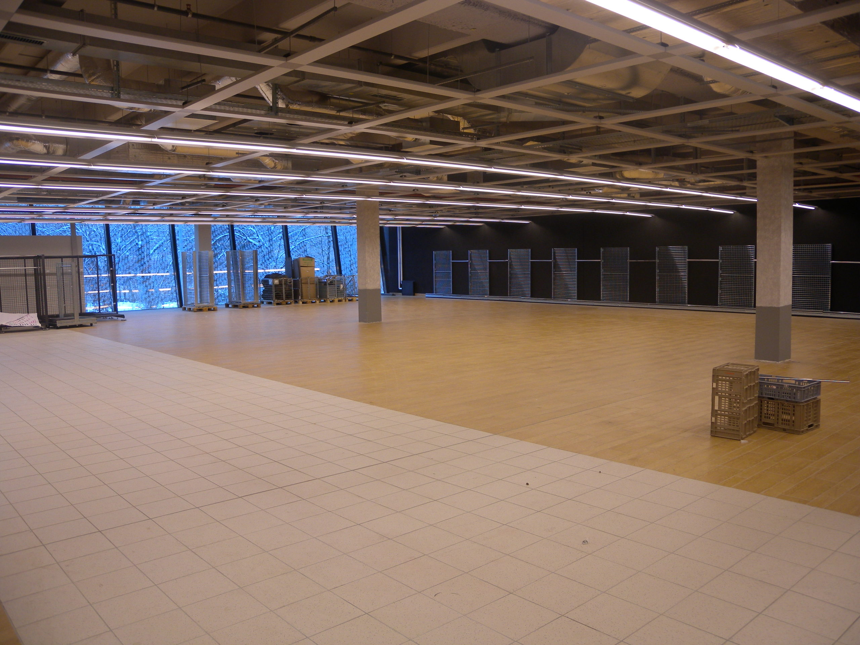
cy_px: 322
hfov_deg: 63.4
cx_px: 430
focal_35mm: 28
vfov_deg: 49.7
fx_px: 696
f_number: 2.7
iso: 101
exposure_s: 1/60
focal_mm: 6
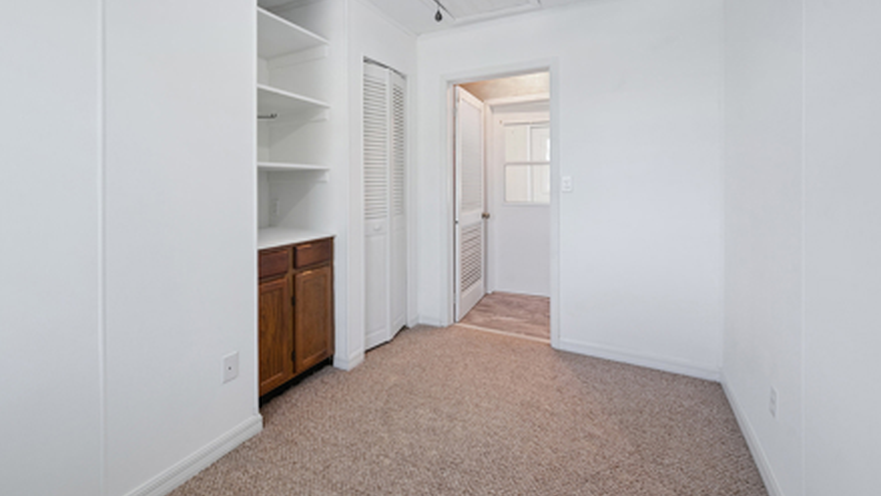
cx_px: 434
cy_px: 245
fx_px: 350
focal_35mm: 15
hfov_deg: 103.0
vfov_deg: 70.5
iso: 320
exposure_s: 1/20
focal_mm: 14
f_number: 8
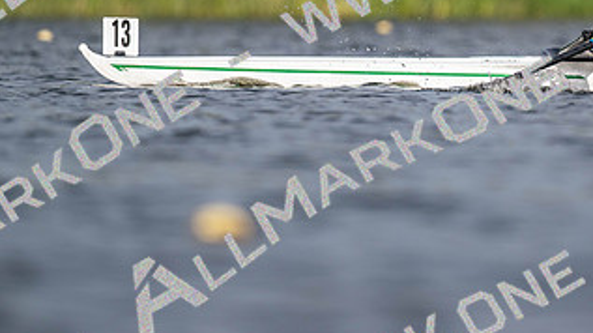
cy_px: 50
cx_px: 513
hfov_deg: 1.9
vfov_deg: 1.1
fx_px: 18106
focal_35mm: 1152
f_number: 4
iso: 220
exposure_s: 1/2500
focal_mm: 600
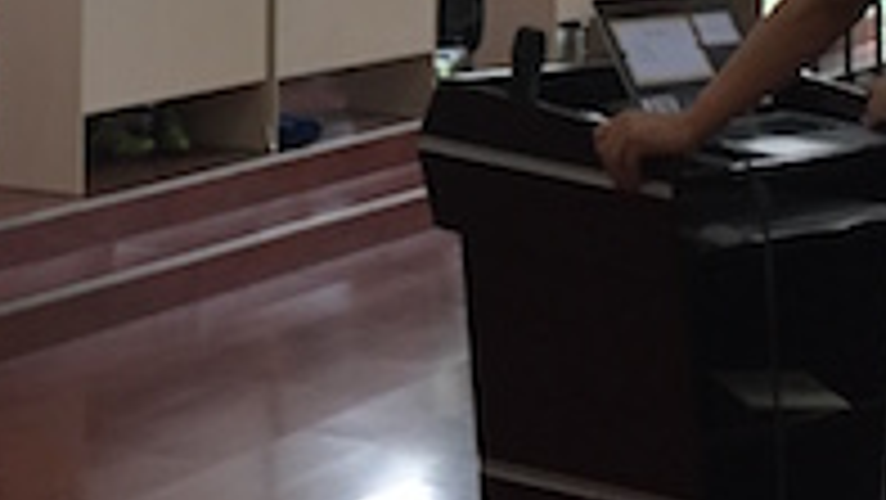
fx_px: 2632
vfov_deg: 10.6
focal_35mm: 112
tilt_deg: -1.8
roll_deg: -0.5
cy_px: -155
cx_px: 0
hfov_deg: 18.6
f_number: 2.2
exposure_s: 1/33
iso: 160
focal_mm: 4.15
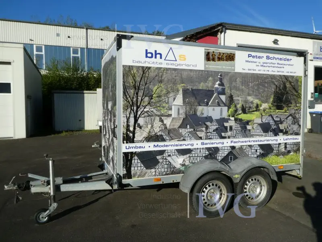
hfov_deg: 67.3
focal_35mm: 26
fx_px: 242
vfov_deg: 53.1
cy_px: 121
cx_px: 161
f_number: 4
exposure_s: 1/800
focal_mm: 4.7
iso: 80
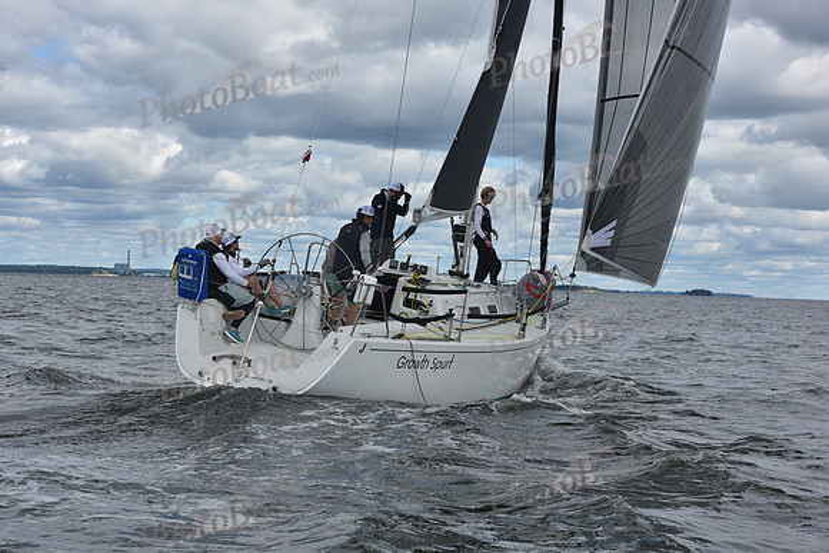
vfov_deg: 19.5
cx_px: 414
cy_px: 276
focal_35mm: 70
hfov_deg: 28.8
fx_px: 1612
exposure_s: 1/800
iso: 250
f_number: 10
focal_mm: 70
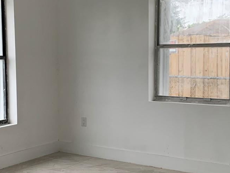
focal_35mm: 63
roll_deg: +0.1
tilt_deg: -4.9
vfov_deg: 23.3
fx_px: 419
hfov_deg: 30.7
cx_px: 97
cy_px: 88
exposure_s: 1/60
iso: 100
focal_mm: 4.25
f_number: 1.8
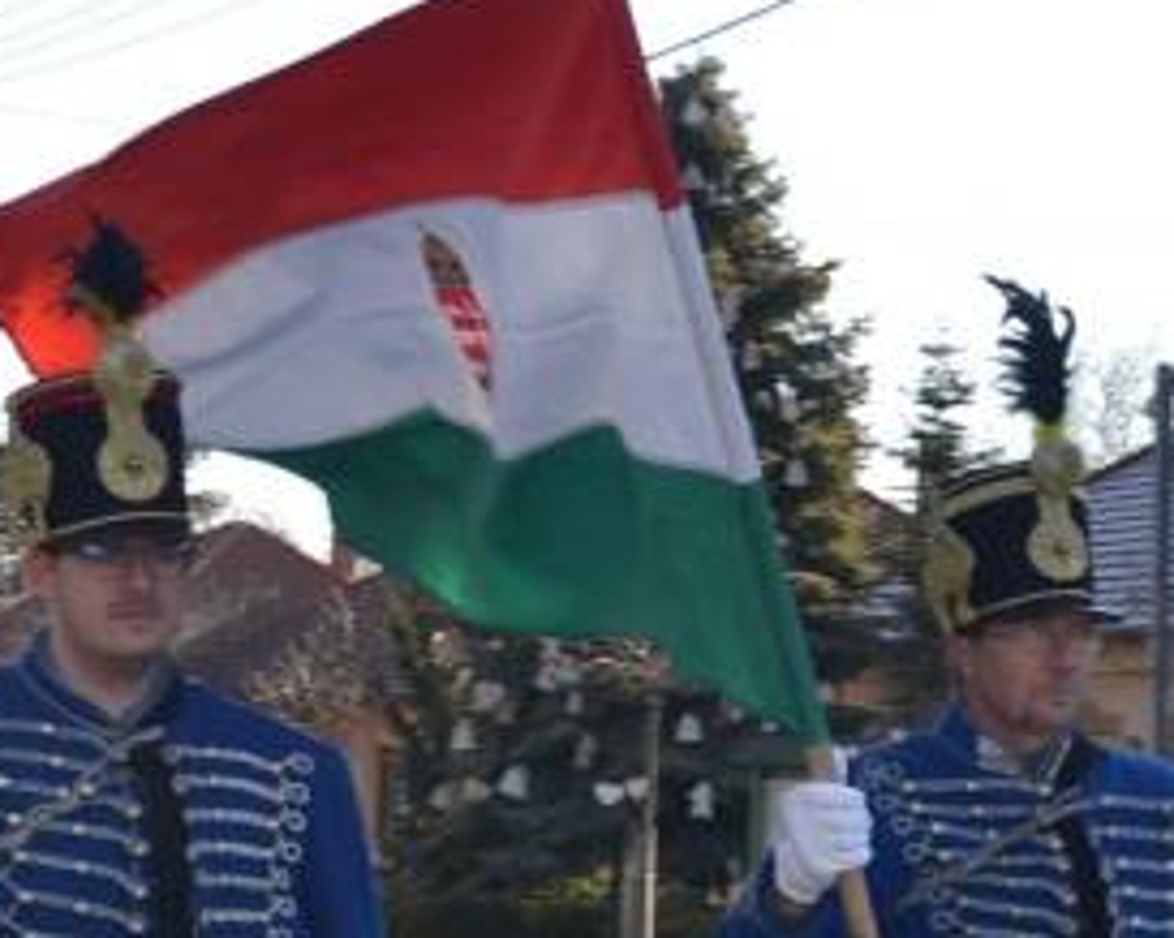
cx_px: 417
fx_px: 4583
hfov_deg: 14.6
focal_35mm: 132
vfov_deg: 11.6
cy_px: 884
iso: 100
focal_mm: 32
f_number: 5.6
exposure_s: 1/200
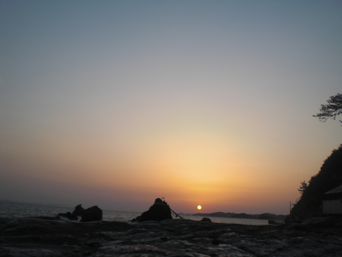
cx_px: 171
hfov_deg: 49.0
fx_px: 375
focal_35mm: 38
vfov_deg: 37.7
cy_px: 128
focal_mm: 6.3
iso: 64
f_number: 3.1
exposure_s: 1/320
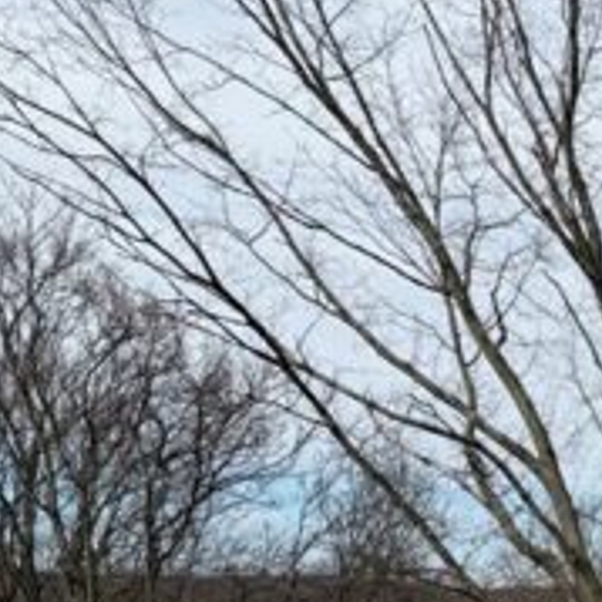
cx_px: 1325
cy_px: 962
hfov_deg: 14.2
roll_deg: +0.1
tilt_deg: -11.0
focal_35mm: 95
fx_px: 1869
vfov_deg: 16.3
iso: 80
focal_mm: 6.76
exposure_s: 1/6173
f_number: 1.78
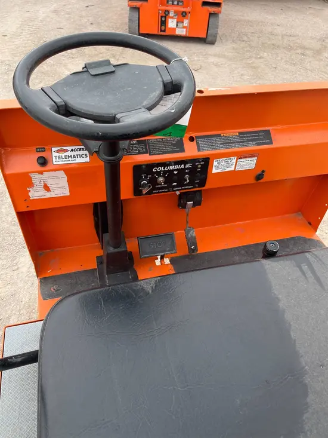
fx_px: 328
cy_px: 219
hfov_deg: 53.1
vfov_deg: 67.3
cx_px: 164
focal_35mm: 26
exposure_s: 1/871
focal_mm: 5.1
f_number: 1.6
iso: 50
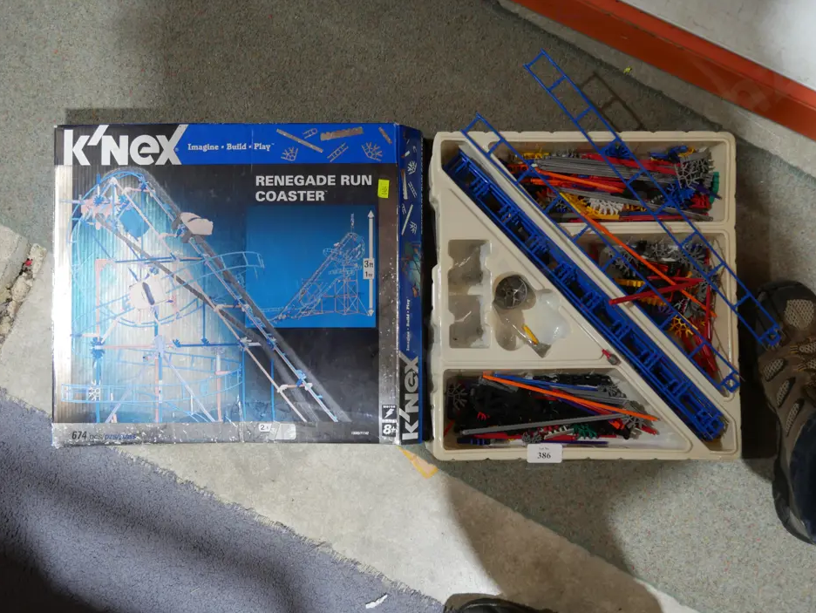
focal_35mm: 35
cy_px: 334
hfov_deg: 52.6
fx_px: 825
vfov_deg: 40.7
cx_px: 434
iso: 500
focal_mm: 16
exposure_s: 1/60
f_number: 3.6
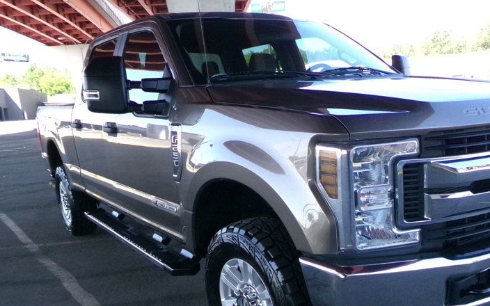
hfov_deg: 52.4
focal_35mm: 37
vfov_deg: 33.7
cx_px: 292
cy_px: 230
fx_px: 494
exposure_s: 1/60
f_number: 11.07
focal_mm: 4.3
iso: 612
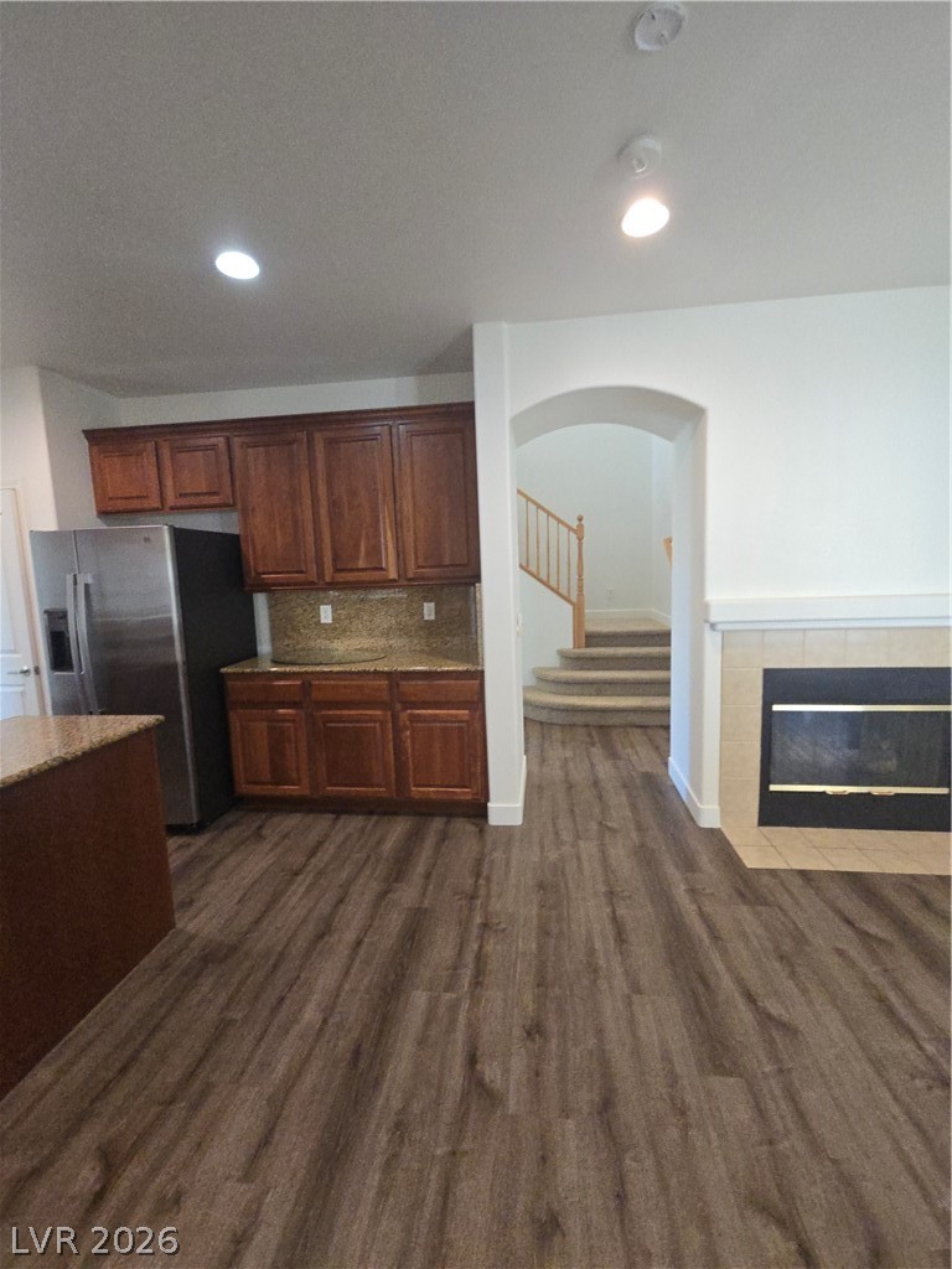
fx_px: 477
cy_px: 634
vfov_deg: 106.2
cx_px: 476
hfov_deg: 89.9
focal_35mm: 13
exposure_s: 1/60
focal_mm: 2.2
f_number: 2.2
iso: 400
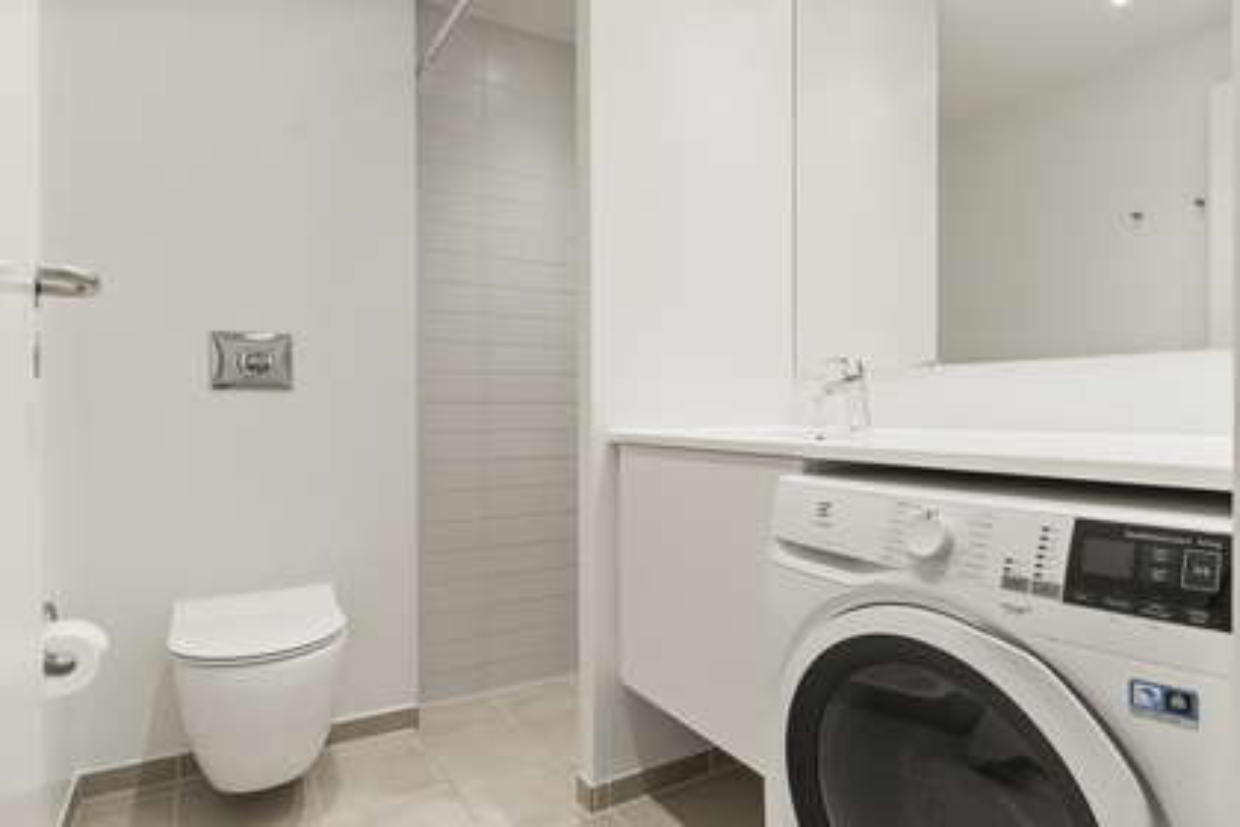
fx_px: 682
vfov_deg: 62.4
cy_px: 414
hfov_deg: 84.6
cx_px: 620
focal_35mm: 20
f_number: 11
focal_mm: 13.2
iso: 200
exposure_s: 1/2
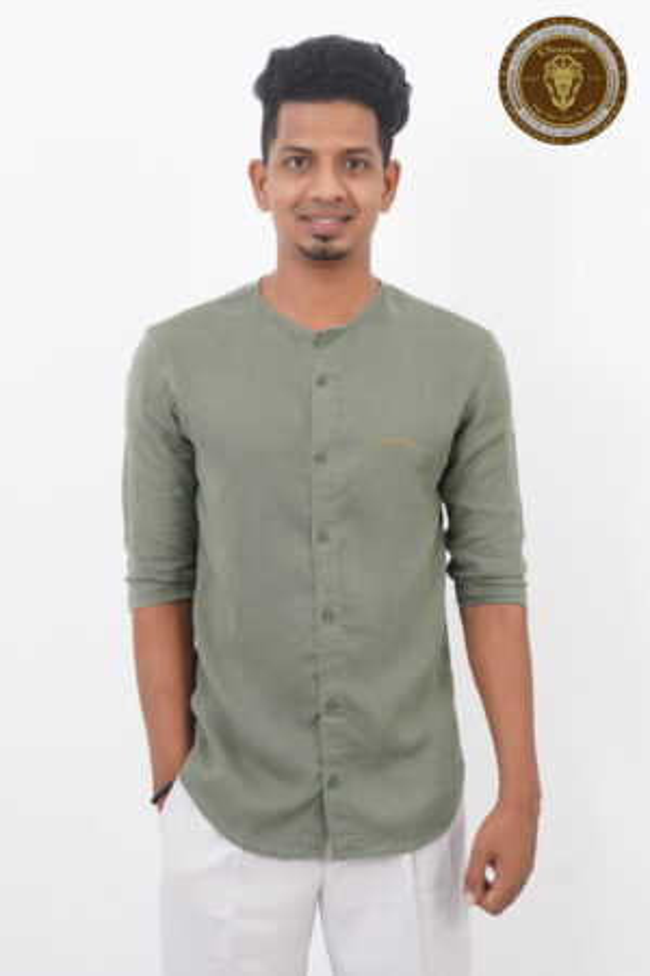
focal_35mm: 48
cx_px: 325
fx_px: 1300
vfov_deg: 41.1
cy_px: 488
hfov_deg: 28.1
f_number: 8
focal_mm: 32
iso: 200
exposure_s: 1/100
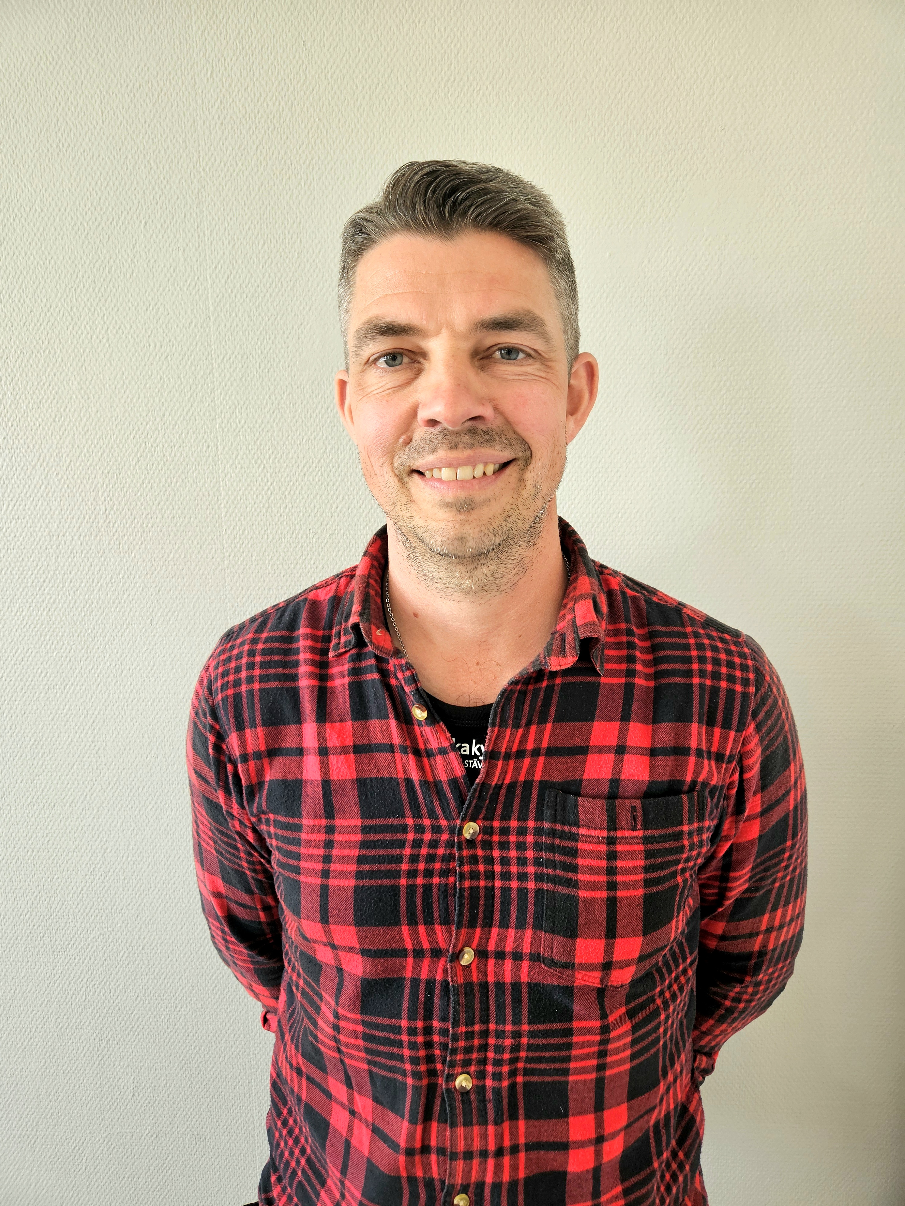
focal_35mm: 23
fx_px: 802
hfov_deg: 58.9
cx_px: 452
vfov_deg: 73.9
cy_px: 603
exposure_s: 1/101
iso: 125
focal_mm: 5.4
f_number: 1.8
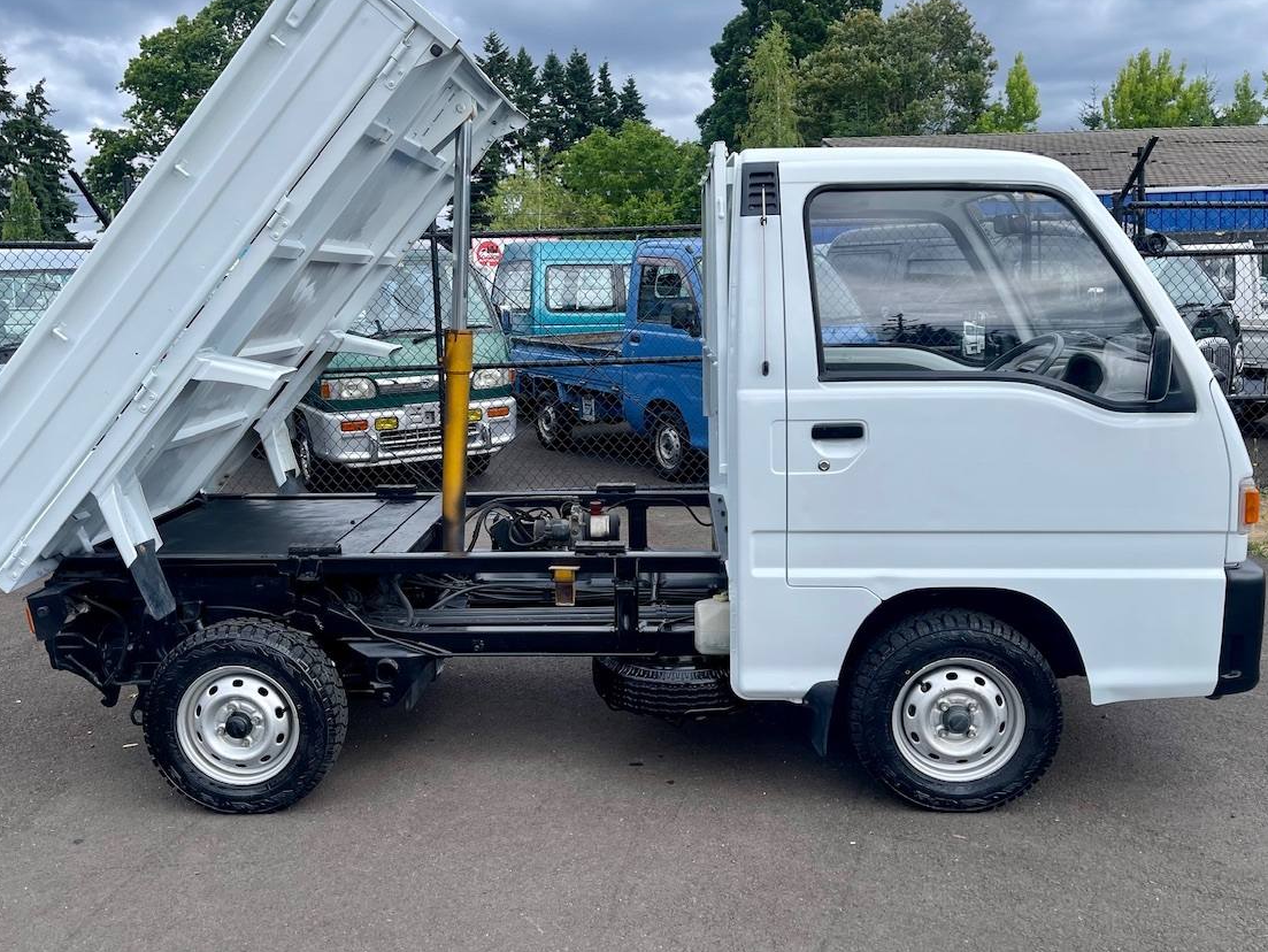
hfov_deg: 61.6
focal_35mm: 29
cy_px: 430
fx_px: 1063
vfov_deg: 48.2
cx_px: 582
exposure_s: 1/2597
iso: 32
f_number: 1.6
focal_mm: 5.1
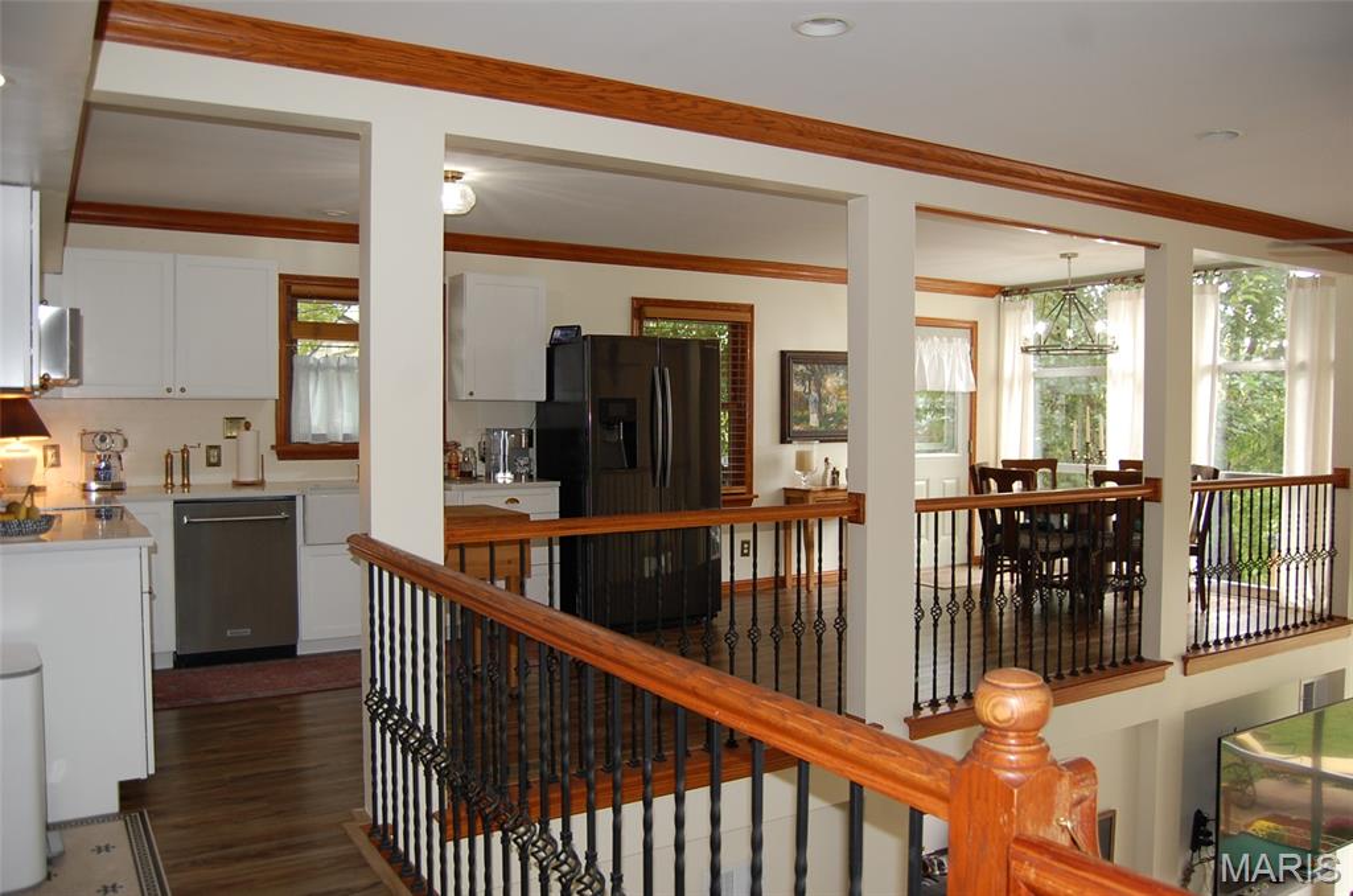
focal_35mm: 27
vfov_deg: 47.7
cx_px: 676
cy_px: 448
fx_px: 1013
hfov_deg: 67.5
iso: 400
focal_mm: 18
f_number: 3.5
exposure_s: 1/60
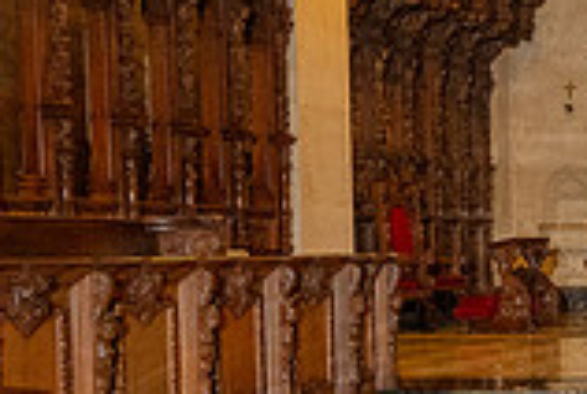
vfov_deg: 15.5
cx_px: 973
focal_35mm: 88
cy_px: 340
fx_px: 1438
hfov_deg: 19.1
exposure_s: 1/200
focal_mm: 24
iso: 2000
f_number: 6.3
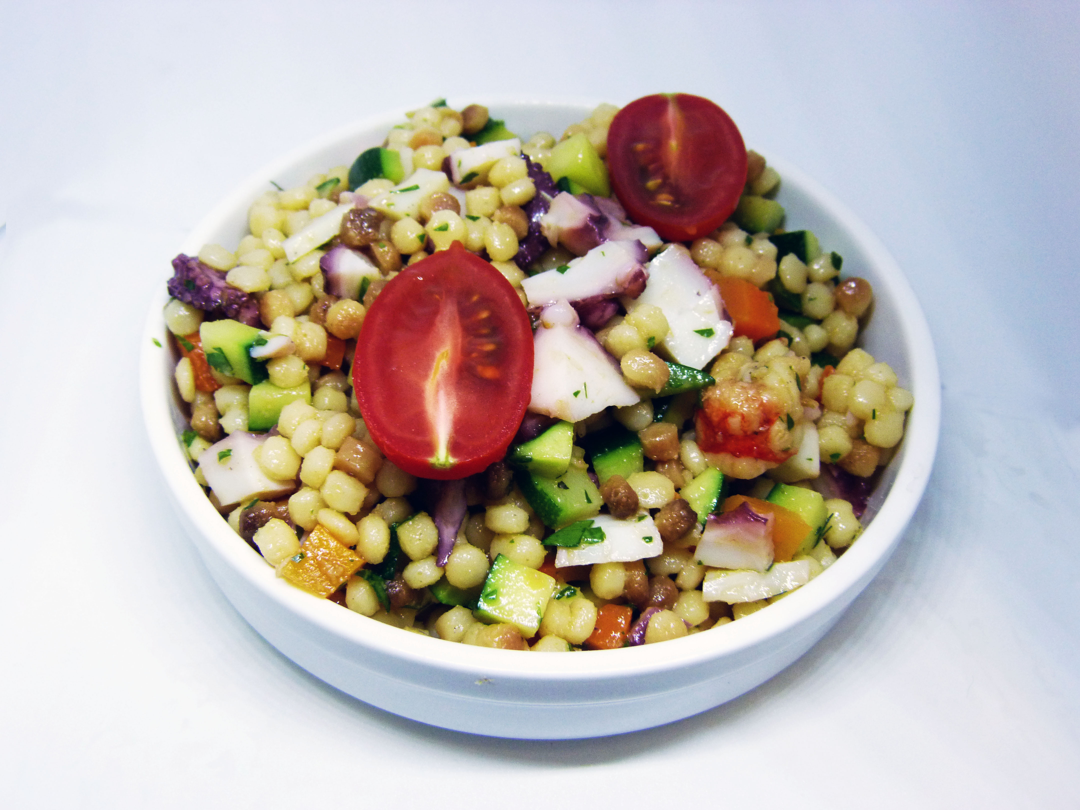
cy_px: 405
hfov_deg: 50.1
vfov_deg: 38.7
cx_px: 540
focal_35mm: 37
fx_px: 1154
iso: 250
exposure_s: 1/60
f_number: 3.1
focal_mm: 6.7
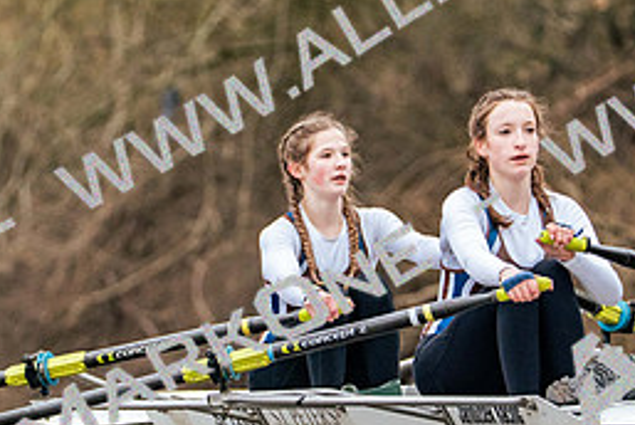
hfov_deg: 2.5
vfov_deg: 1.7
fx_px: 14639
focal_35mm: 829
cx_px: 361
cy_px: 216
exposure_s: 1/1600
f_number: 6.3
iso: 4000
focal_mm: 368
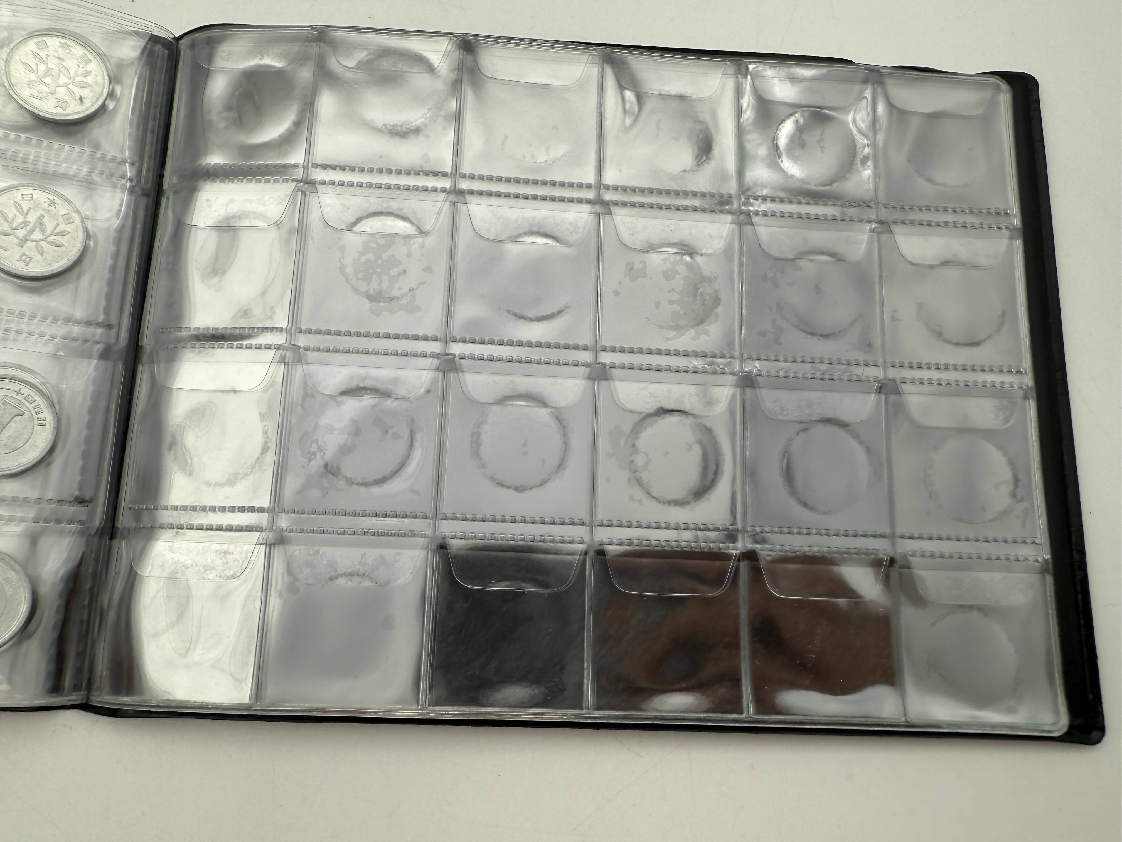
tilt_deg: -77.5
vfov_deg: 56.8
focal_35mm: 24
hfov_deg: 71.6
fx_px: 778
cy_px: 421
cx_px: 561
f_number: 2.2
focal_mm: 2.22
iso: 40
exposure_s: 1/263
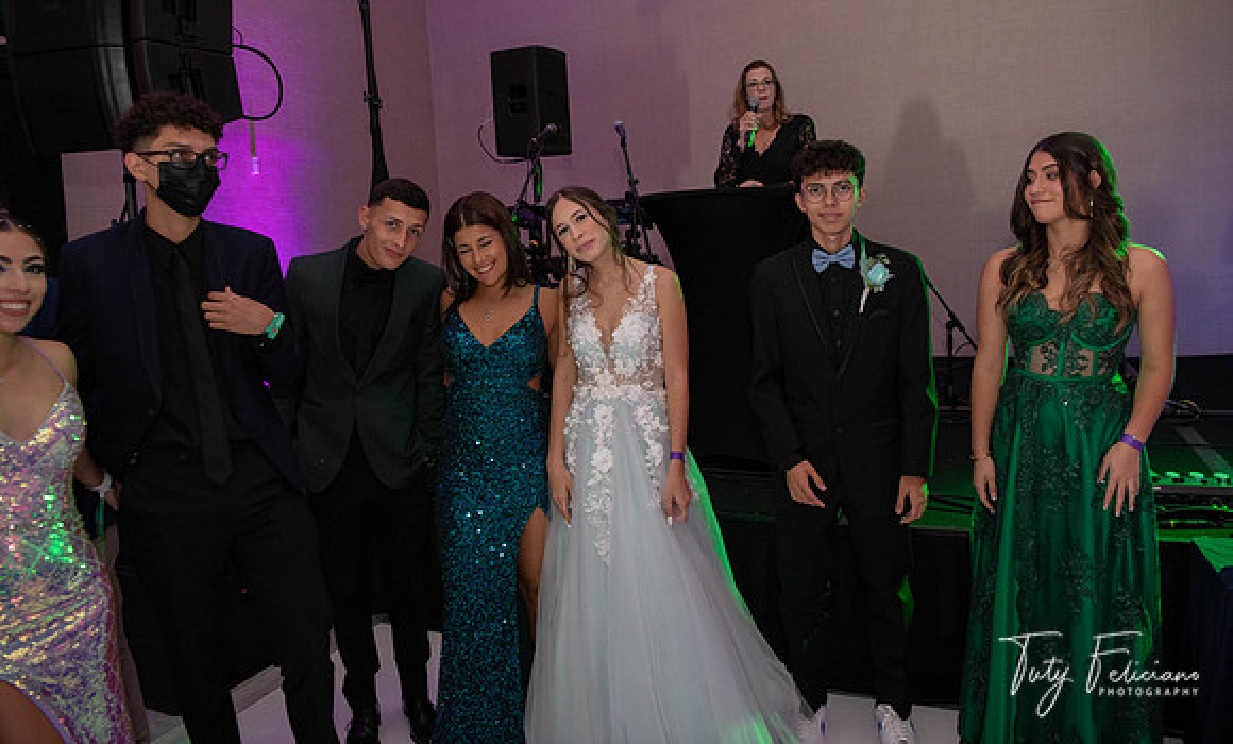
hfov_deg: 73.8
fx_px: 822
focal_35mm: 25
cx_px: 616
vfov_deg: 48.6
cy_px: 334
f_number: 5
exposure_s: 1/60
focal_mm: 24
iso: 800
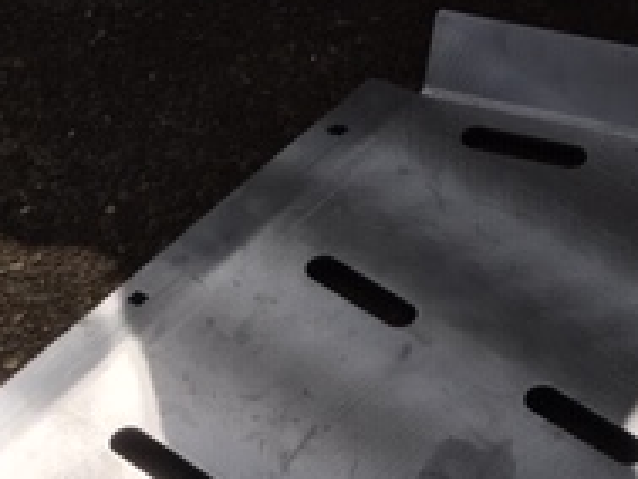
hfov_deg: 19.8
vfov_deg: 14.4
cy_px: 651
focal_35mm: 98
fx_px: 1807
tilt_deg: -59.5
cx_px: 527
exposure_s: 1/3846
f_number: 2.2
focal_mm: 4.15
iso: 25
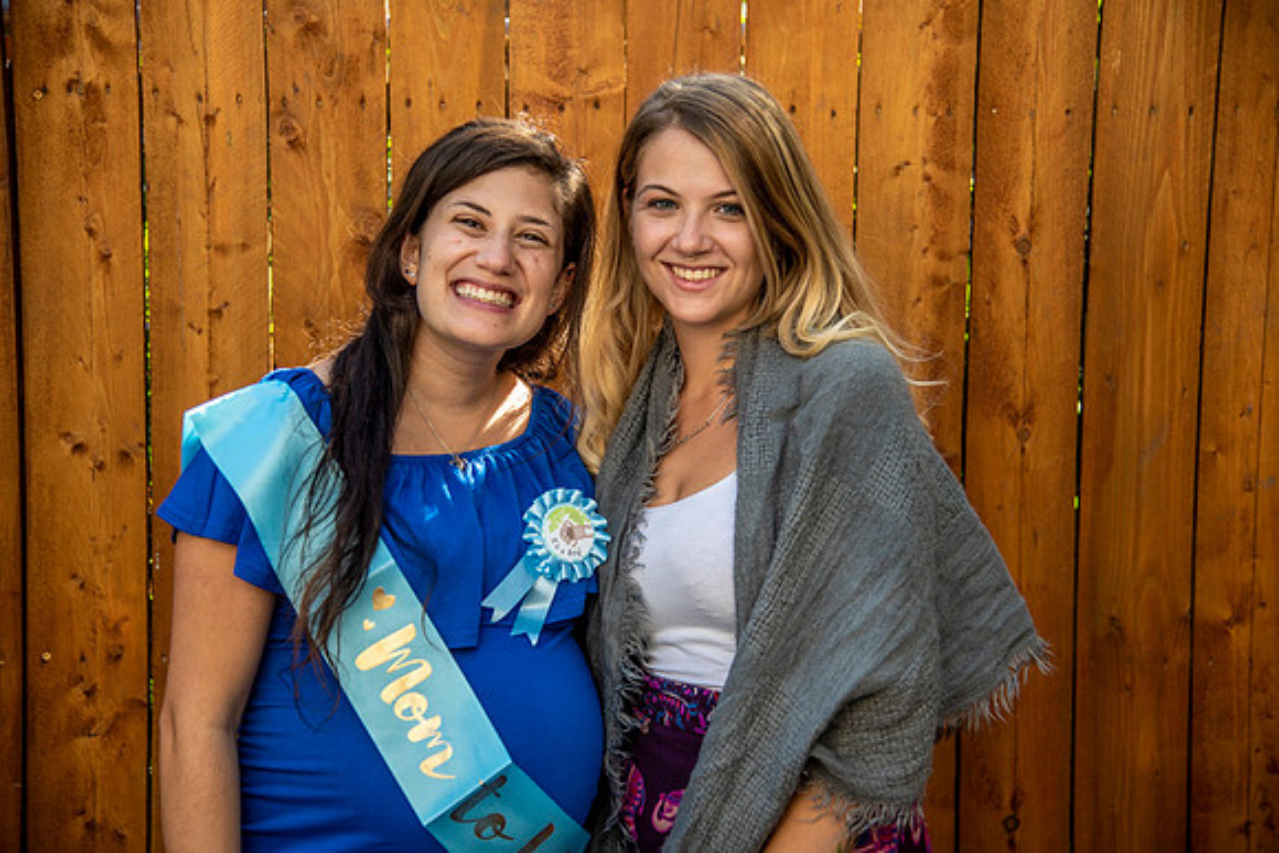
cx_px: 640
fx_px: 2203
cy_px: 426
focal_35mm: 62
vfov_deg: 21.9
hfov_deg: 32.4
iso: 125
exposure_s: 1/320
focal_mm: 62
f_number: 4
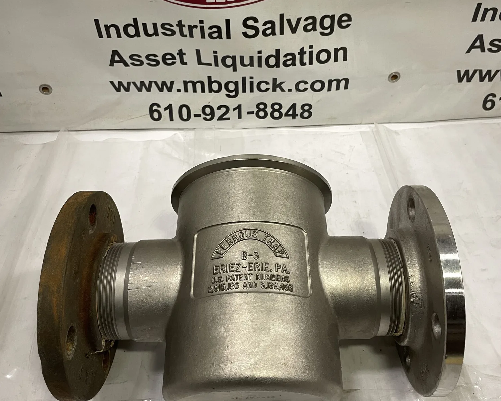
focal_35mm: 34
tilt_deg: -41.1
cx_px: 250
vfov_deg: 43.0
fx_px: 504
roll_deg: -1.1
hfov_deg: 52.9
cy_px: 153
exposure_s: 1/60
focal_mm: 4.2
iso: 100
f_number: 1.6
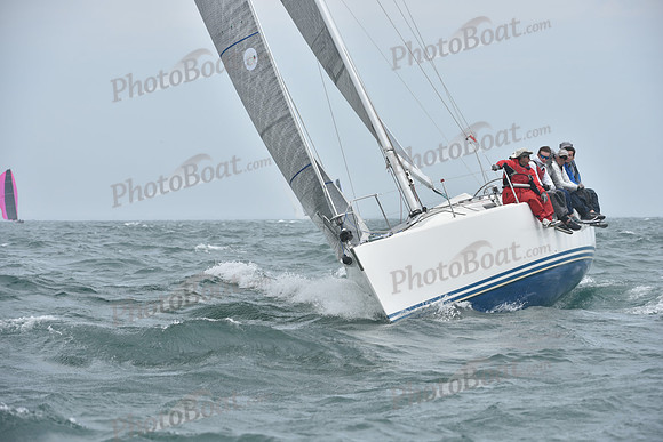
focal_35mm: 200
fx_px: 3684
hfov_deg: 10.3
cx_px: 332
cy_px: 221
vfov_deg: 6.9
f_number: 8
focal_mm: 200
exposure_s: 1/1000
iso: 320
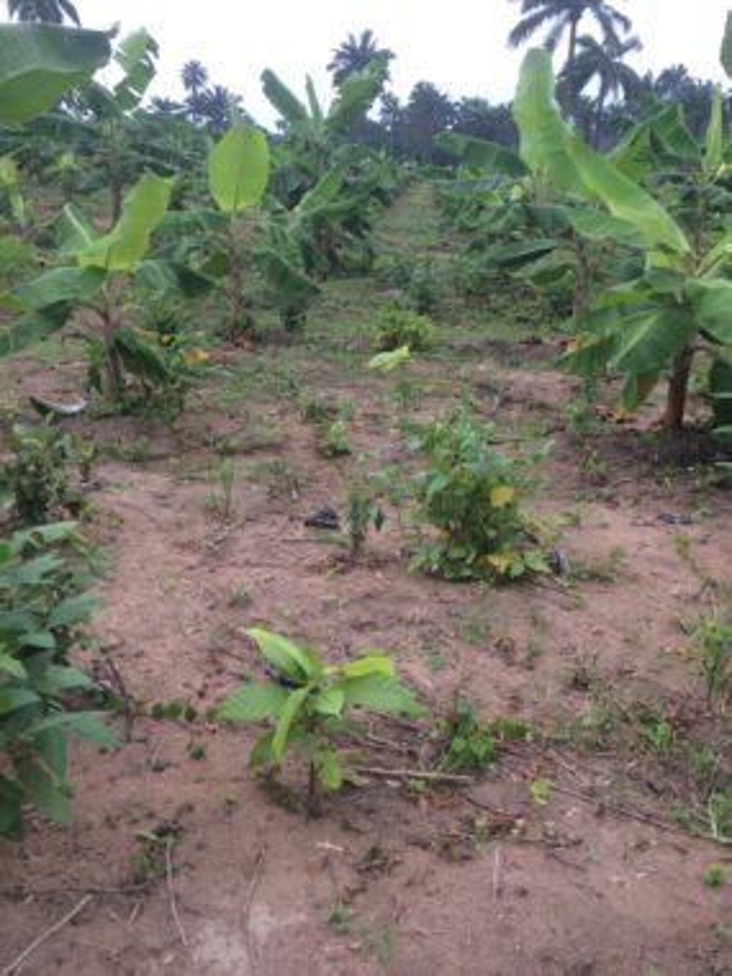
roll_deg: +0.8
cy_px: 488
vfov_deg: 61.7
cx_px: 366
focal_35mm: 29
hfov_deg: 48.2
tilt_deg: -25.9
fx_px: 818
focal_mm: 4.15
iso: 32
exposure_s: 1/222
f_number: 2.2
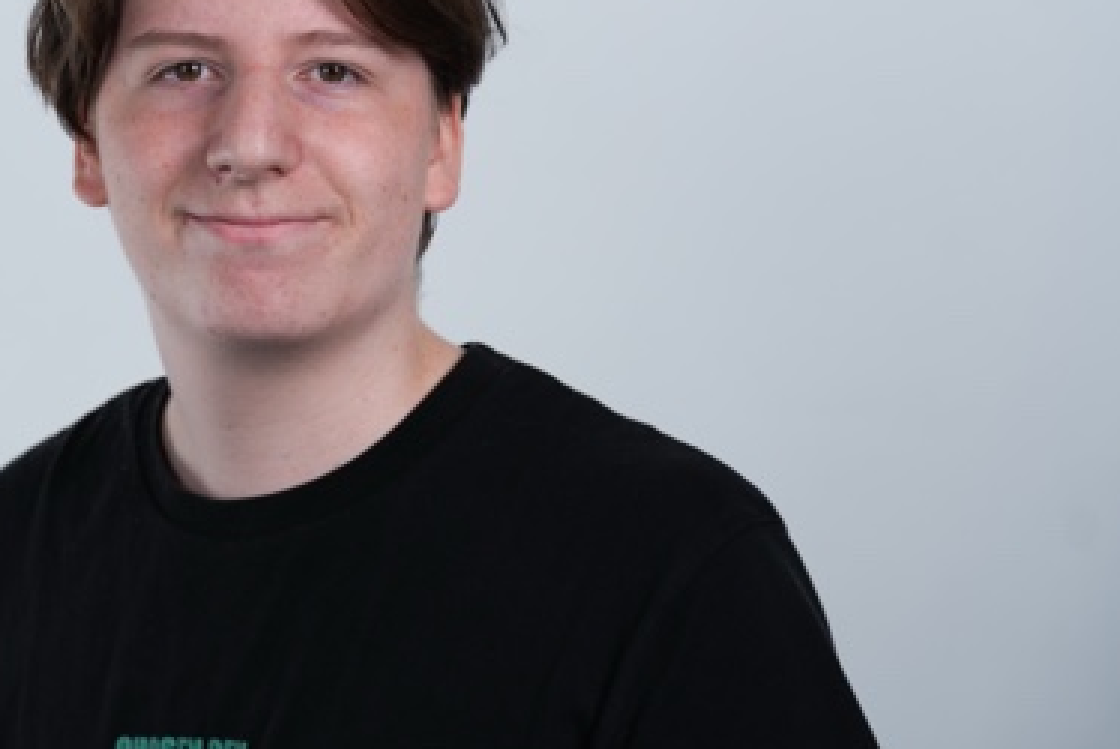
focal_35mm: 101
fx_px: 3160
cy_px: 183
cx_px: 243
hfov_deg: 19.9
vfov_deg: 13.5
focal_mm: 63.3
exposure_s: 1/125
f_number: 3.5
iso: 100
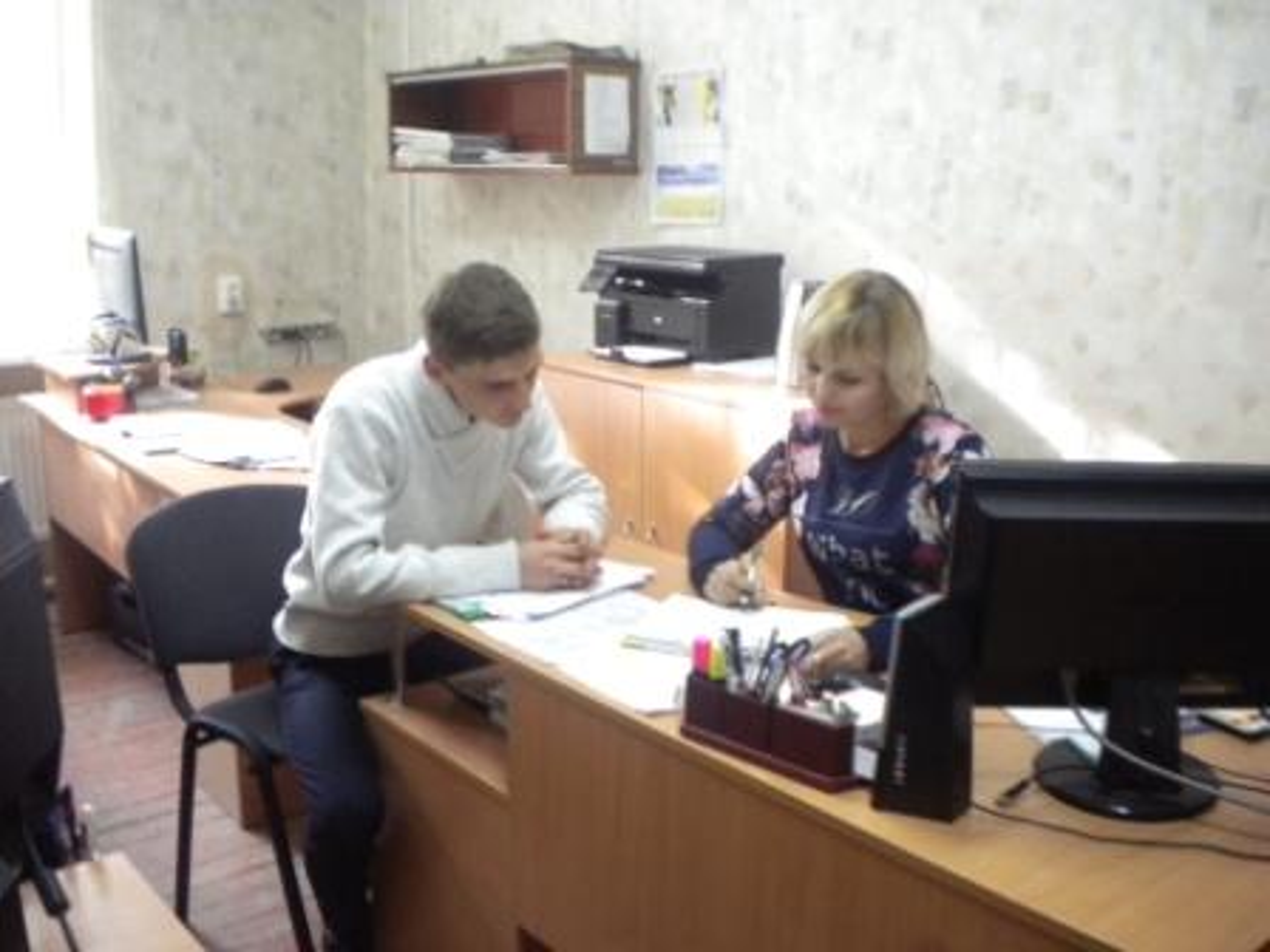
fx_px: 1284
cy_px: 476
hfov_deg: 52.6
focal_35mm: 35
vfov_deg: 40.7
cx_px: 635
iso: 400
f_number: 3.1
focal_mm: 6.3
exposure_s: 1/39.8
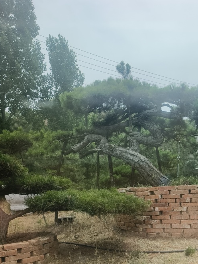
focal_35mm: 37
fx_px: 282
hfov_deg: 37.7
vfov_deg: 48.5
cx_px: 148
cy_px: 192
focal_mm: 5.5
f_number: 1.75
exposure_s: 1/242
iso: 100
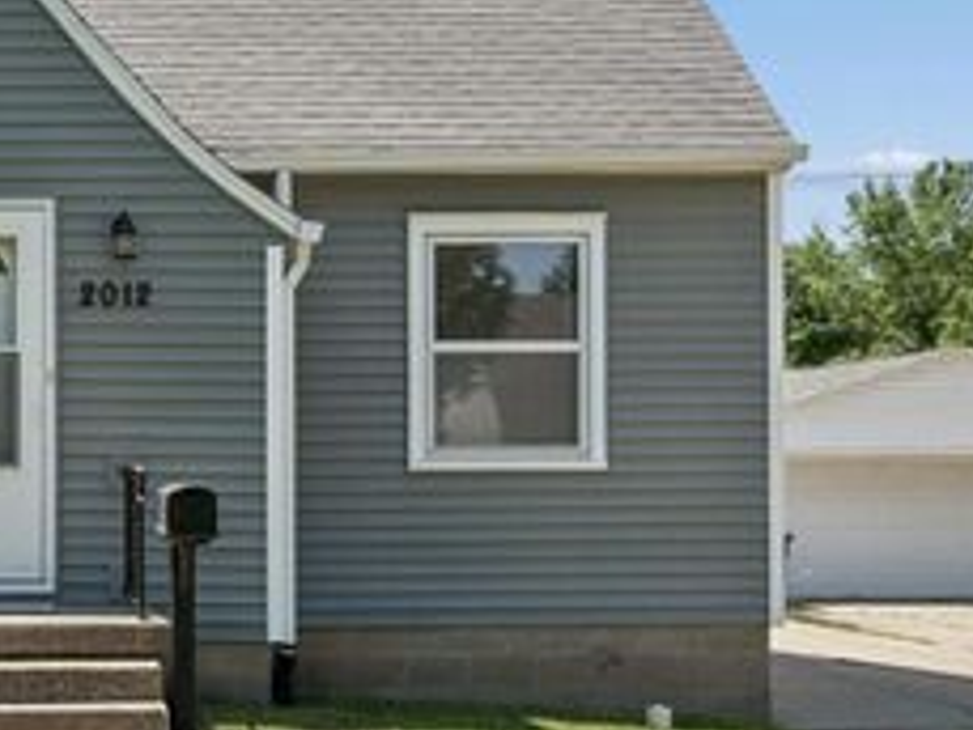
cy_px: 219
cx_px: -30
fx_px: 1772
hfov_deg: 28.5
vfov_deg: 23.2
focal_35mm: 63
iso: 400
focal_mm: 20
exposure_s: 1/1600
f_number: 8
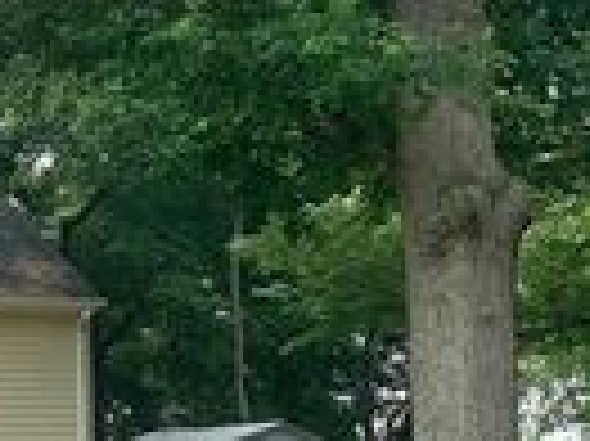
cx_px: -527
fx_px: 1686
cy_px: 308
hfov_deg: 16.2
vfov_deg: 14.9
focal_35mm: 99
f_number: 1.8
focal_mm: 4.25
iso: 25
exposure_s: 1/580
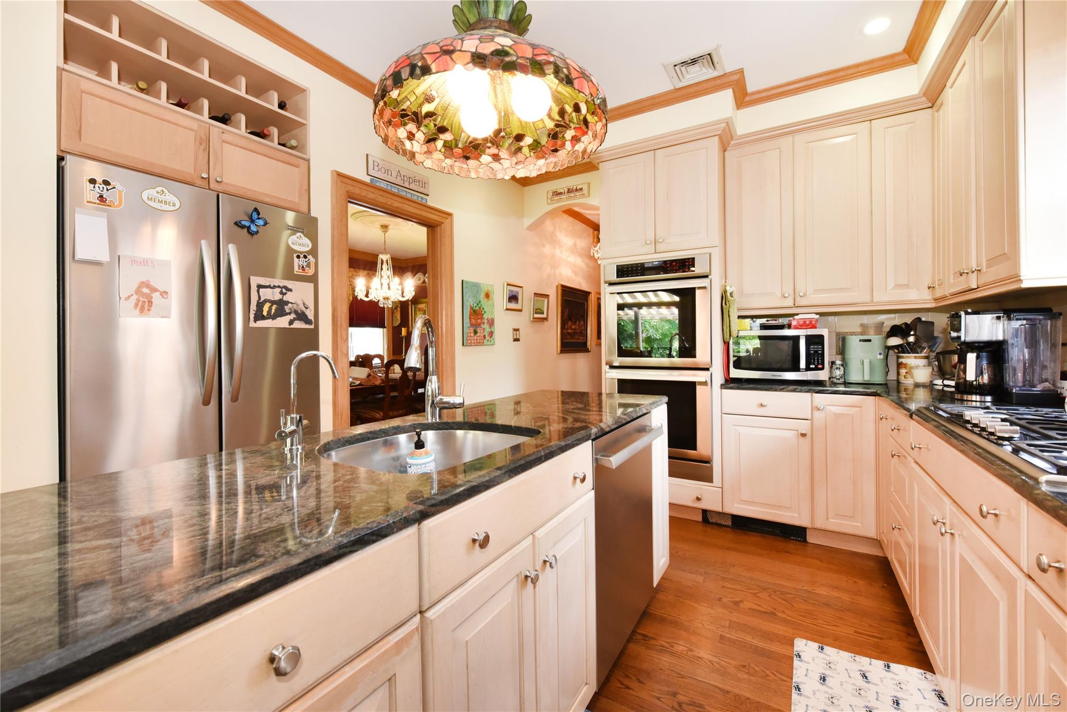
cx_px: 534
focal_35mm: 14
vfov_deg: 81.2
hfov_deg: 104.2
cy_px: 356
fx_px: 415
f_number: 13
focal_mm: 14
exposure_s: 1/15
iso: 1600
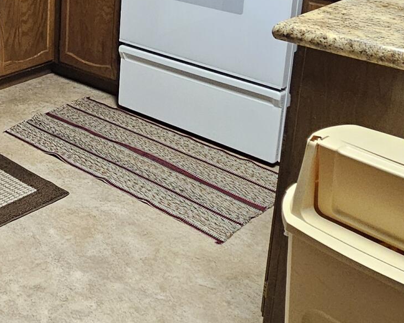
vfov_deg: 27.0
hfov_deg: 31.0
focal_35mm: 52
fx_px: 622
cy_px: -23
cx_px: -68
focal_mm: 2.2
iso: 400
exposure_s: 1/40
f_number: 2.2
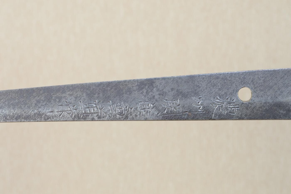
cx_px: 146
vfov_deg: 12.2
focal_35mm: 112
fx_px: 909
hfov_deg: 18.2
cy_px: 97
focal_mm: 75
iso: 400
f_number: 11
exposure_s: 1/2
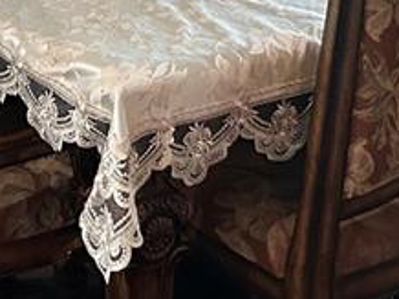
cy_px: -311
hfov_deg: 16.1
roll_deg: -0.1
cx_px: 145
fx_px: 1405
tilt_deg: -7.6
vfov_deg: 11.0
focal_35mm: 122
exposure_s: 1/60
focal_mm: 5.7
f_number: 1.5
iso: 500
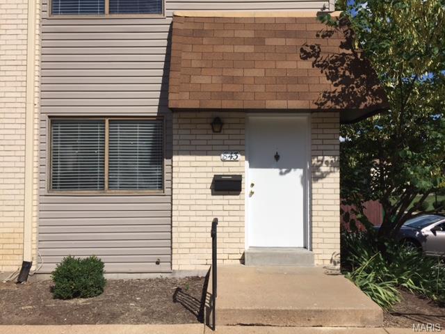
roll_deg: -2.1
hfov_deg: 61.7
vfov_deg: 48.2
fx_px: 373
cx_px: 222
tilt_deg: +1.8
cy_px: 167
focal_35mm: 29
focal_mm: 4.15
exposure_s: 1/3968
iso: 32
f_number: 2.2
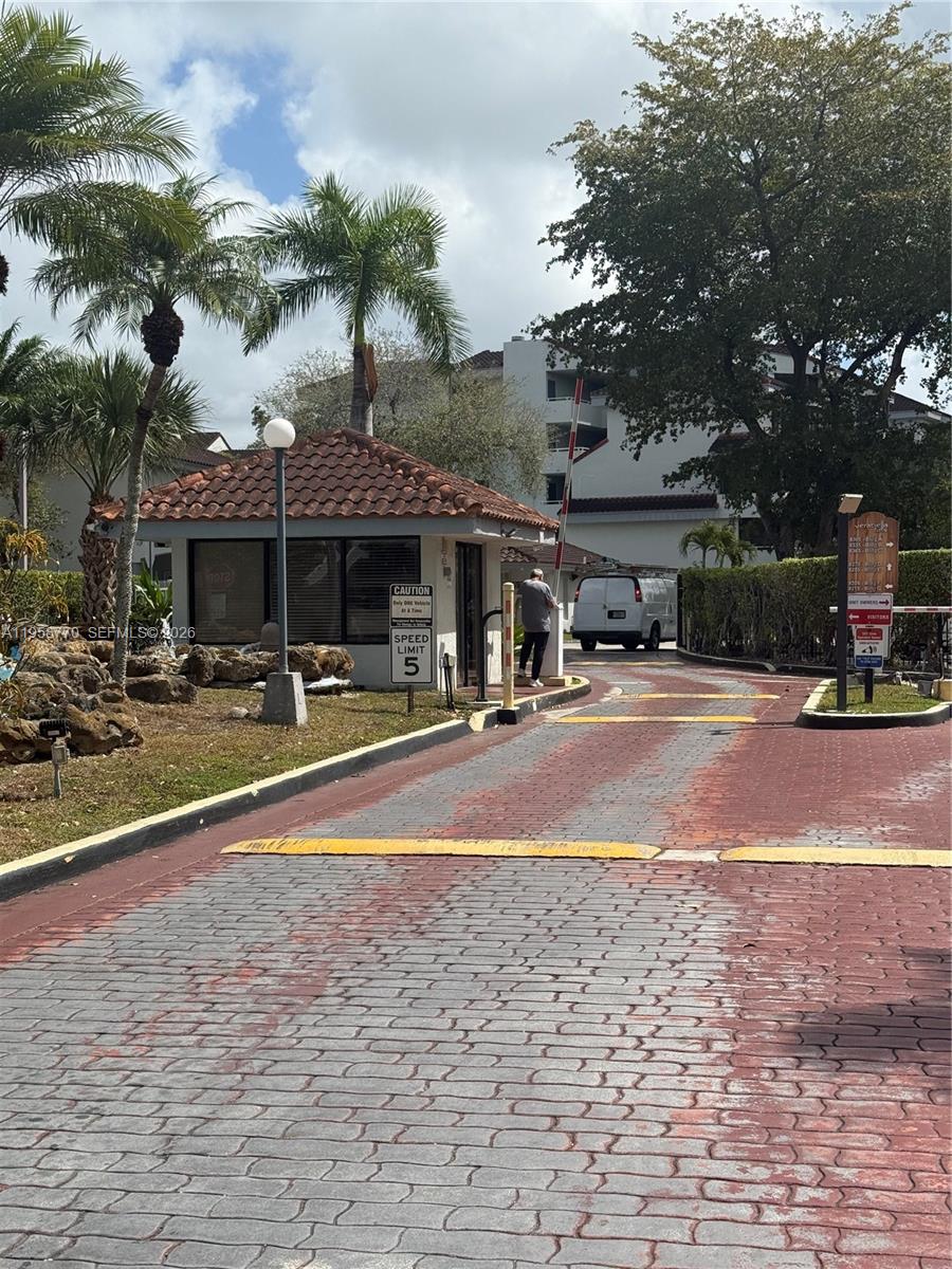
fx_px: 1760
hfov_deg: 30.3
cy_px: 634
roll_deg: +0.2
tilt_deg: -1.6
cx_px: 476
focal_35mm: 48
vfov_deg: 39.7
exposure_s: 1/7143
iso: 64
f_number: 1.78
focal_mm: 6.76
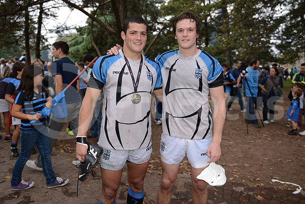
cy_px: 102
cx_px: 152
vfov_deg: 53.2
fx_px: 203
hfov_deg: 73.7
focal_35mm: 24
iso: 320
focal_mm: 24
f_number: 2.8
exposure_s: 1/160
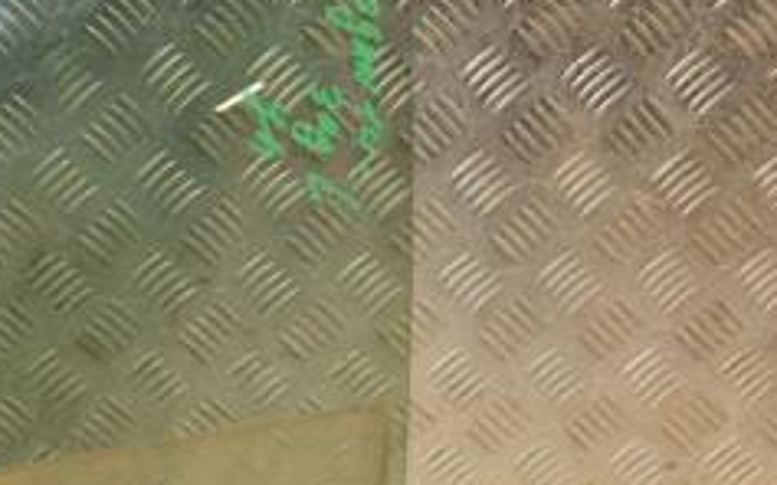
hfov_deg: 23.9
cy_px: 161
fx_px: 1721
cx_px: -59
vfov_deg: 16.0
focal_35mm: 81
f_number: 5
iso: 800
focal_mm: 21
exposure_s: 1/160
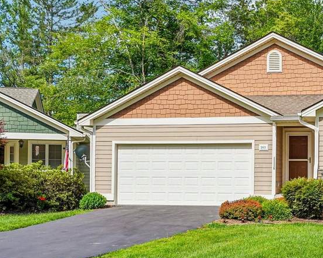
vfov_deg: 25.7
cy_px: 159
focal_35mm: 59
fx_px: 564
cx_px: 281
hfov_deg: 30.7
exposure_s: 1/200
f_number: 8
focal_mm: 18
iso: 100
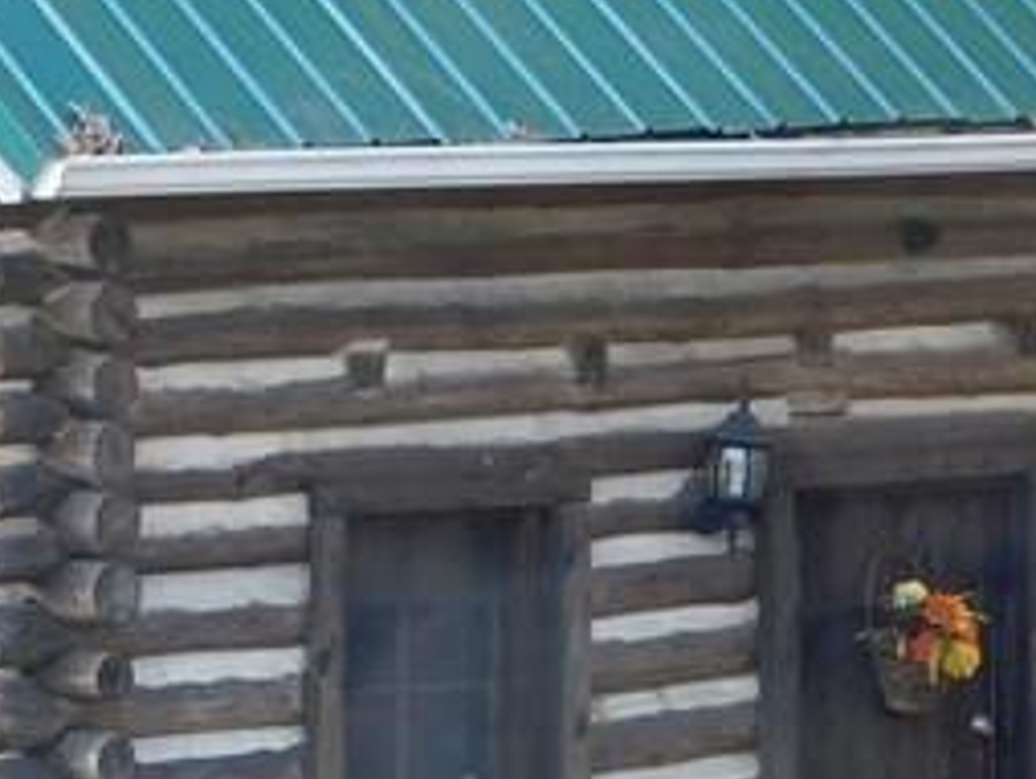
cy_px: 139
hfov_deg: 7.4
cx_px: -94
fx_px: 7968
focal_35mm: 266
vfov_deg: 5.6
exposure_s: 1/80
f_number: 4.2
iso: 125
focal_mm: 11.7
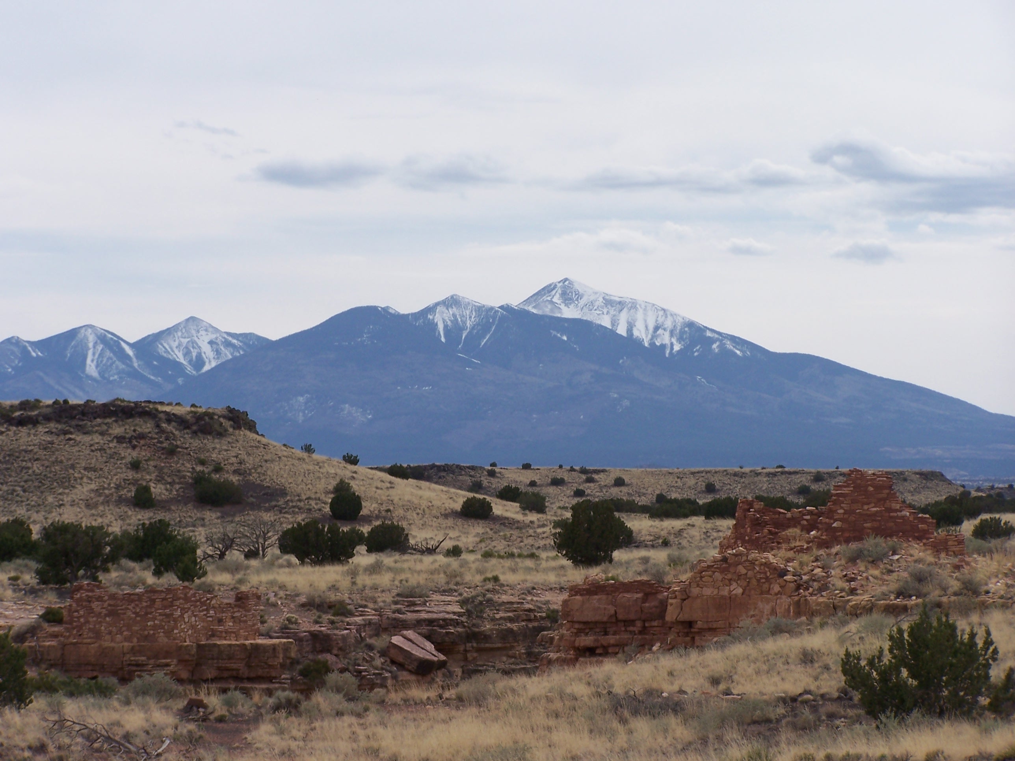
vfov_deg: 10.7
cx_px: 508
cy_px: 380
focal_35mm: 139
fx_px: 4076
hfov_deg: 14.2
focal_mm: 23.1
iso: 80
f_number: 4.5
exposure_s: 1/1000
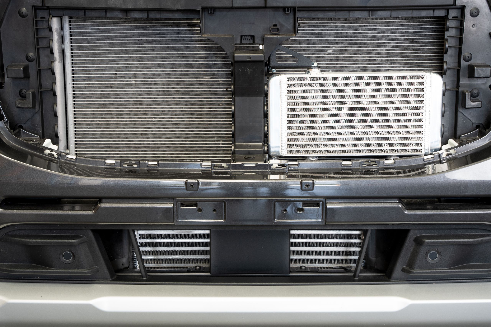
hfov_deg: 28.8
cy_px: 164
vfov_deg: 19.5
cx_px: 246
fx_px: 955
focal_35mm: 70
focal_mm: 70
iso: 400
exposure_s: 1/10
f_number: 8
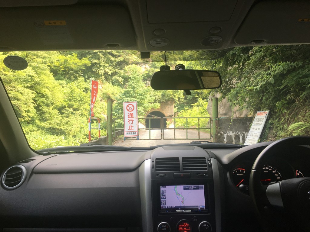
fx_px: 260
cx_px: 155
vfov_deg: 48.2
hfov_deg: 61.7
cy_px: 116
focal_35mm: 29
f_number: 2.2
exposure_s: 1/120
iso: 32
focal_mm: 4.15
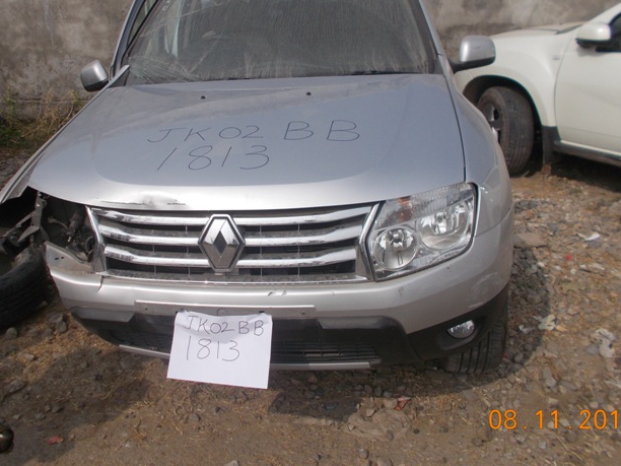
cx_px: 272
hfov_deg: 53.8
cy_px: 187
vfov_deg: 41.6
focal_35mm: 34
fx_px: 610
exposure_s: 1/250
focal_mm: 4.6
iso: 80
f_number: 8
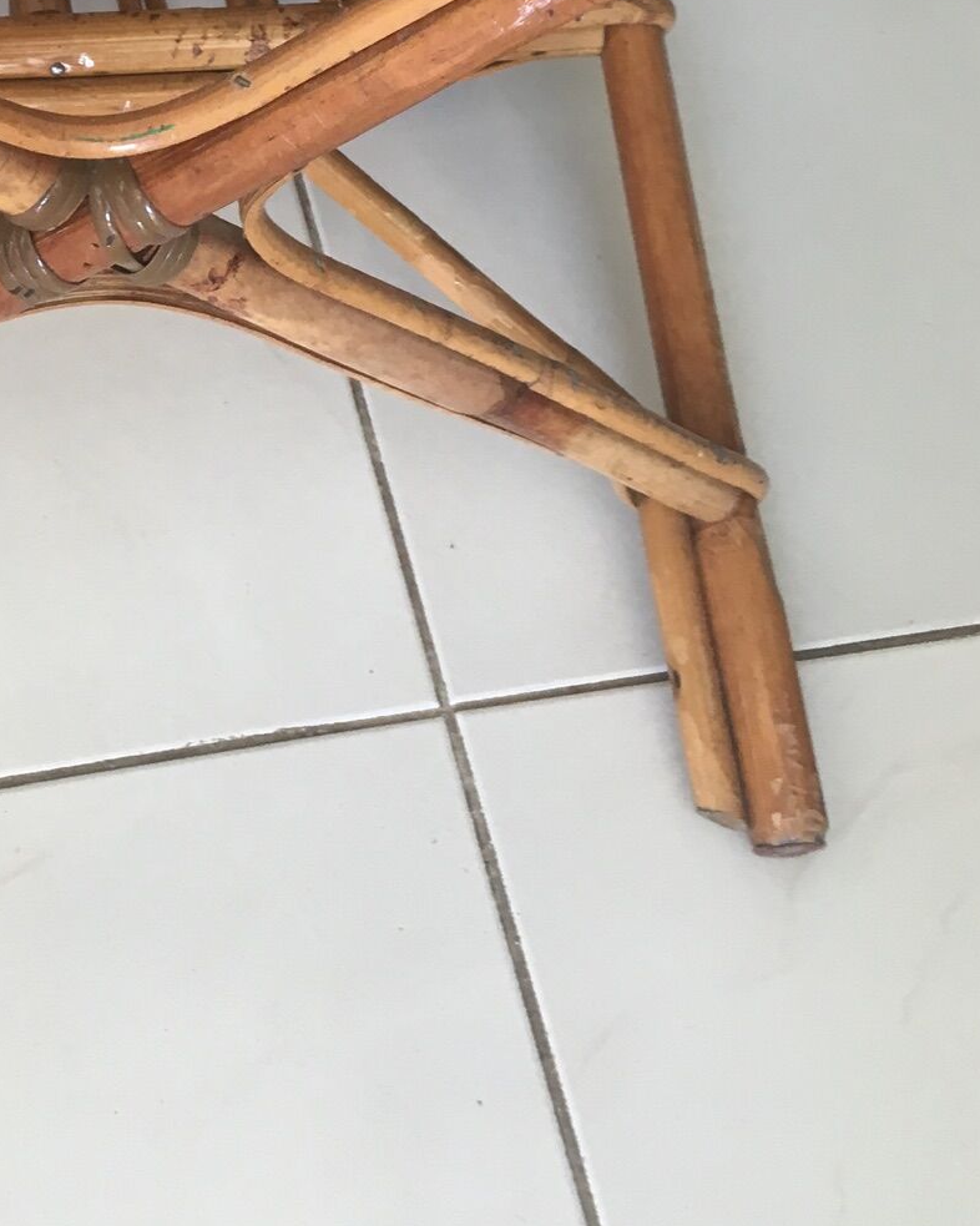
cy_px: 121
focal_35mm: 59
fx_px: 2140
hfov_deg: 25.0
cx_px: 95
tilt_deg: -52.6
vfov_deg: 30.5
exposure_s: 1/33
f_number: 2.2
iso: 80
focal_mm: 4.15
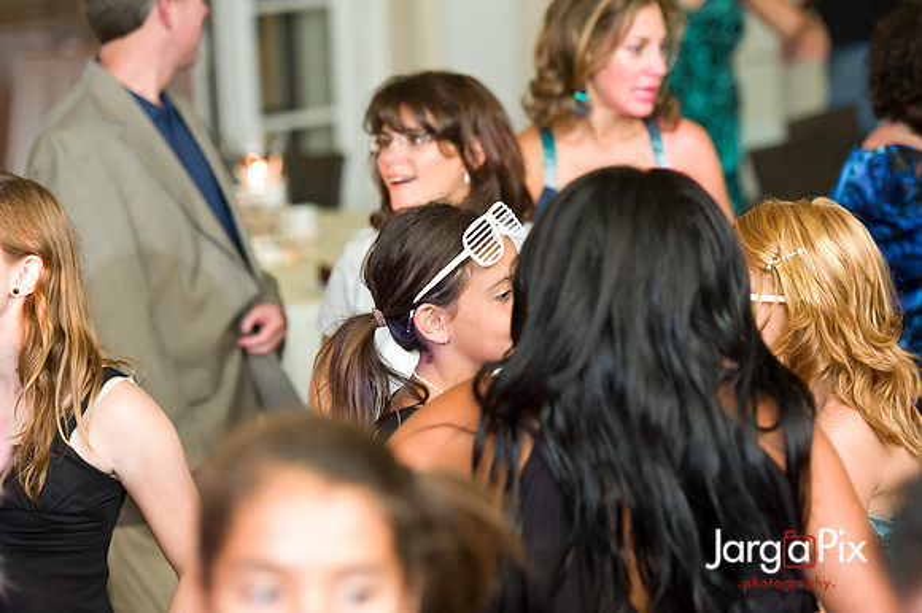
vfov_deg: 11.4
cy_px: 306
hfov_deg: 17.1
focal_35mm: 120
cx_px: 461
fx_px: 3071
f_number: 3.2
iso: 1600
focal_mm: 120
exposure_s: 1/125
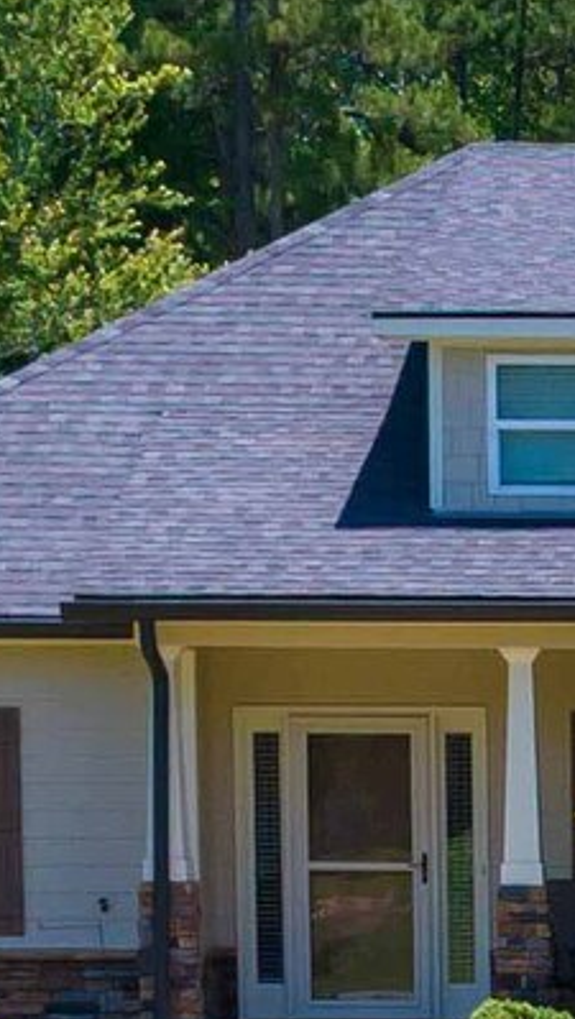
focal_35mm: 201
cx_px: 1209
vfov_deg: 10.3
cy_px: 1582
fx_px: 5438
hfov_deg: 5.9
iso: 100
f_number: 2.8
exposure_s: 1/2000
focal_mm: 12.29
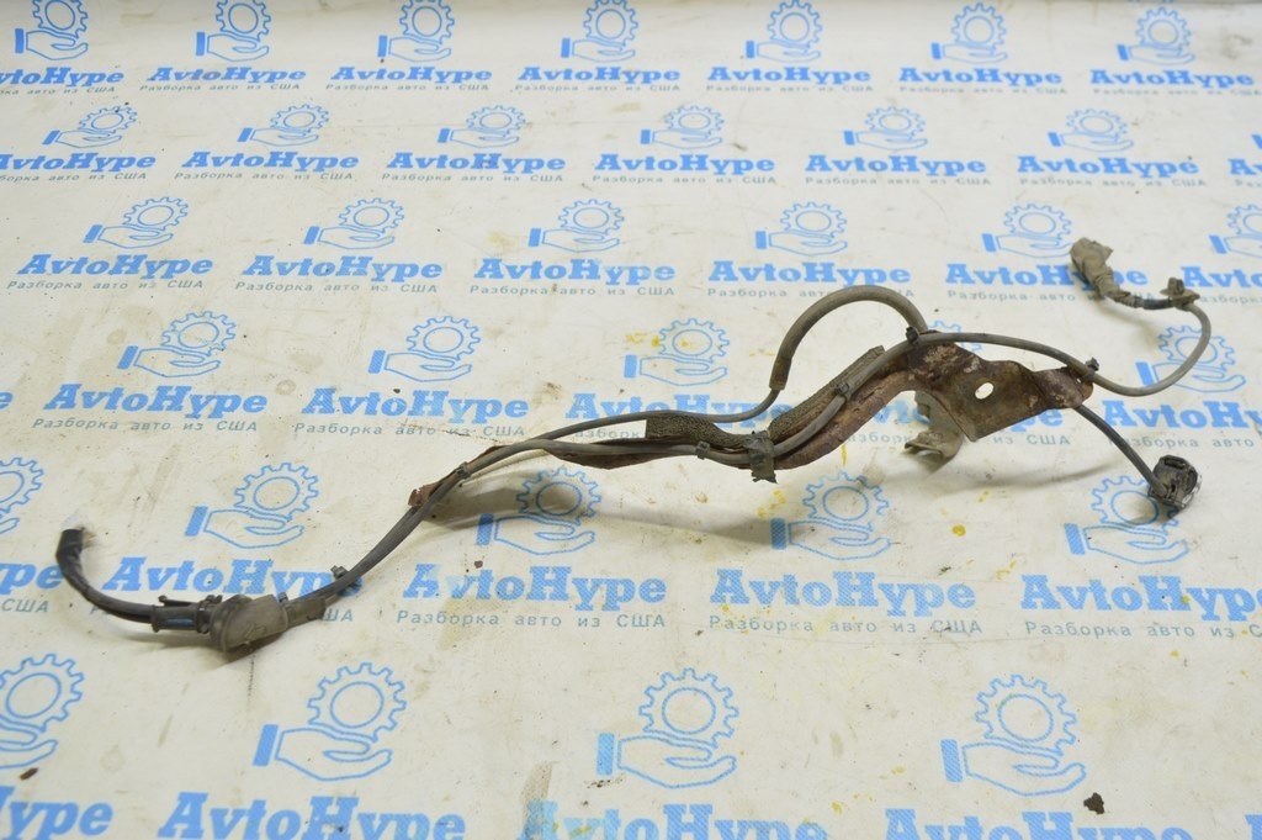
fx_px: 1156
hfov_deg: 57.3
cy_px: 420
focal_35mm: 33
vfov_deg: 39.9
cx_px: 631
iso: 400
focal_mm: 22
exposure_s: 1/20
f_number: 5.6
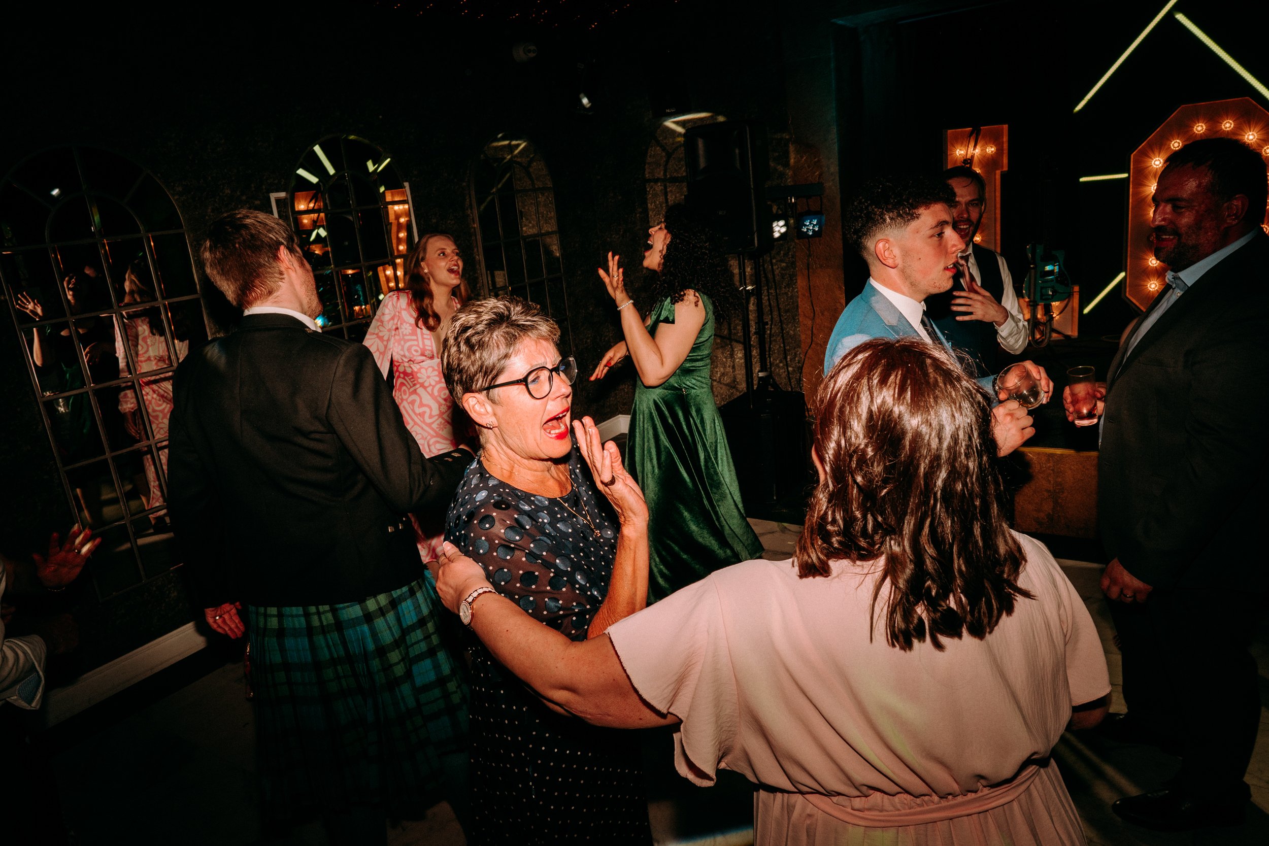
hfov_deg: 71.5
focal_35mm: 25
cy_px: 423
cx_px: 634
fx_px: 881
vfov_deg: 51.3
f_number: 9
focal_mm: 25
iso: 640
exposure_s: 1/125
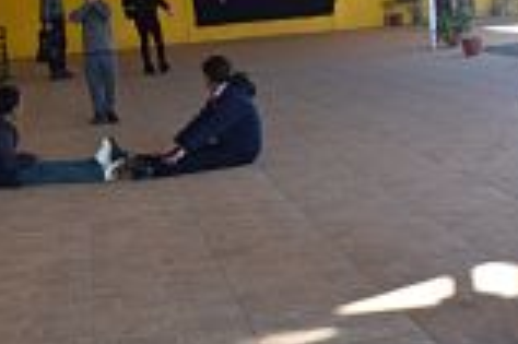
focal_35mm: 76
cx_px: 121
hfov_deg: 26.3
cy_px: 113
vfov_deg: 17.9
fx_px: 1092
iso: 400
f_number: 6.3
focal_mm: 20
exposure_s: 1/160
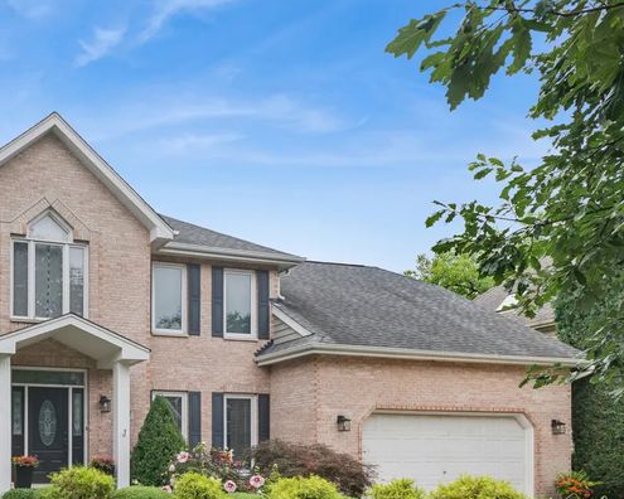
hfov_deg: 48.4
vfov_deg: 42.1
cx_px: 61
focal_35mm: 33
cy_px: 416
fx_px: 609
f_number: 11
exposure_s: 1/125
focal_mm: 17
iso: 400
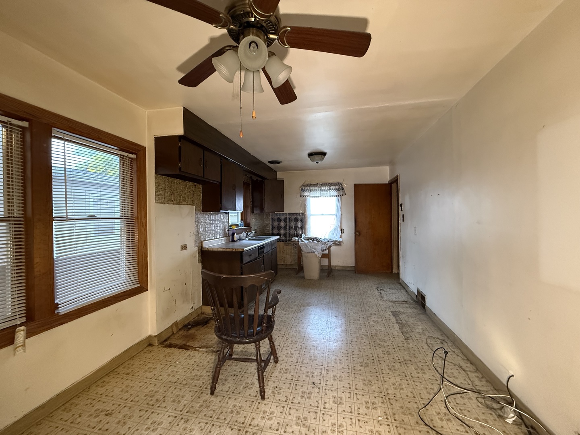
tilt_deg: -0.8
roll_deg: +0.0
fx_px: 235
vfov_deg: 85.7
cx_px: 290
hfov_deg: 102.1
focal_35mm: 14
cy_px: 218
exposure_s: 1/52
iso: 640
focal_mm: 2.22
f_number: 2.2
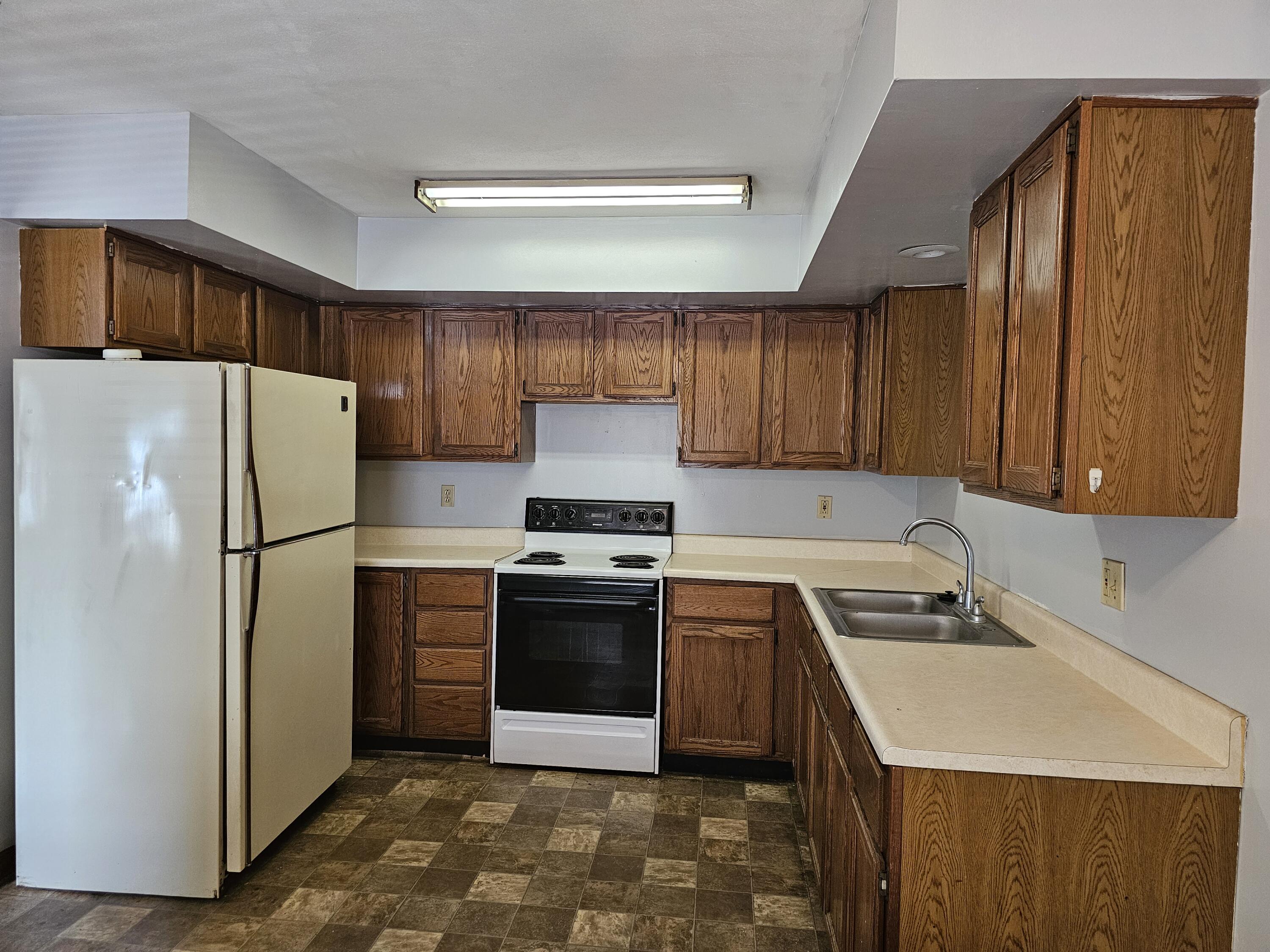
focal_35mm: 23
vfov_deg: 58.9
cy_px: 476
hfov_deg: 73.9
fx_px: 844
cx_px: 635
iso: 500
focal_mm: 6.3
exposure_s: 1/120
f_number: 1.7
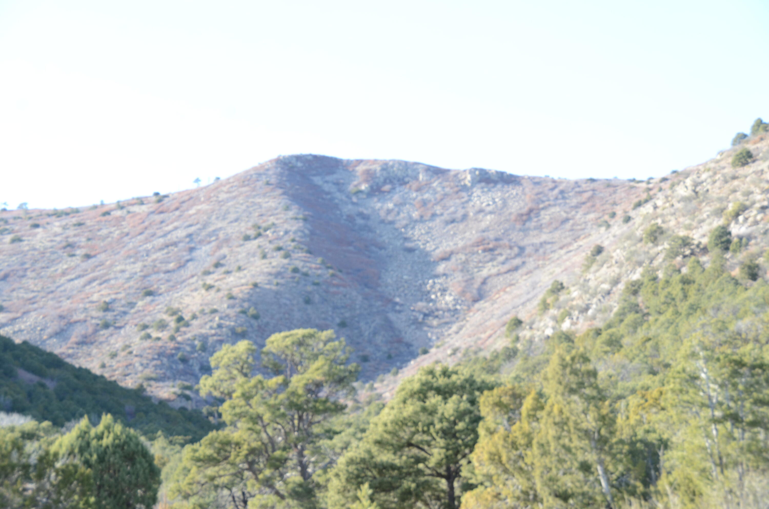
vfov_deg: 16.5
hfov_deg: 24.7
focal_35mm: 82
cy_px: 254
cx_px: 384
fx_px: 1759
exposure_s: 1/180
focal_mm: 55
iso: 400
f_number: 6.7
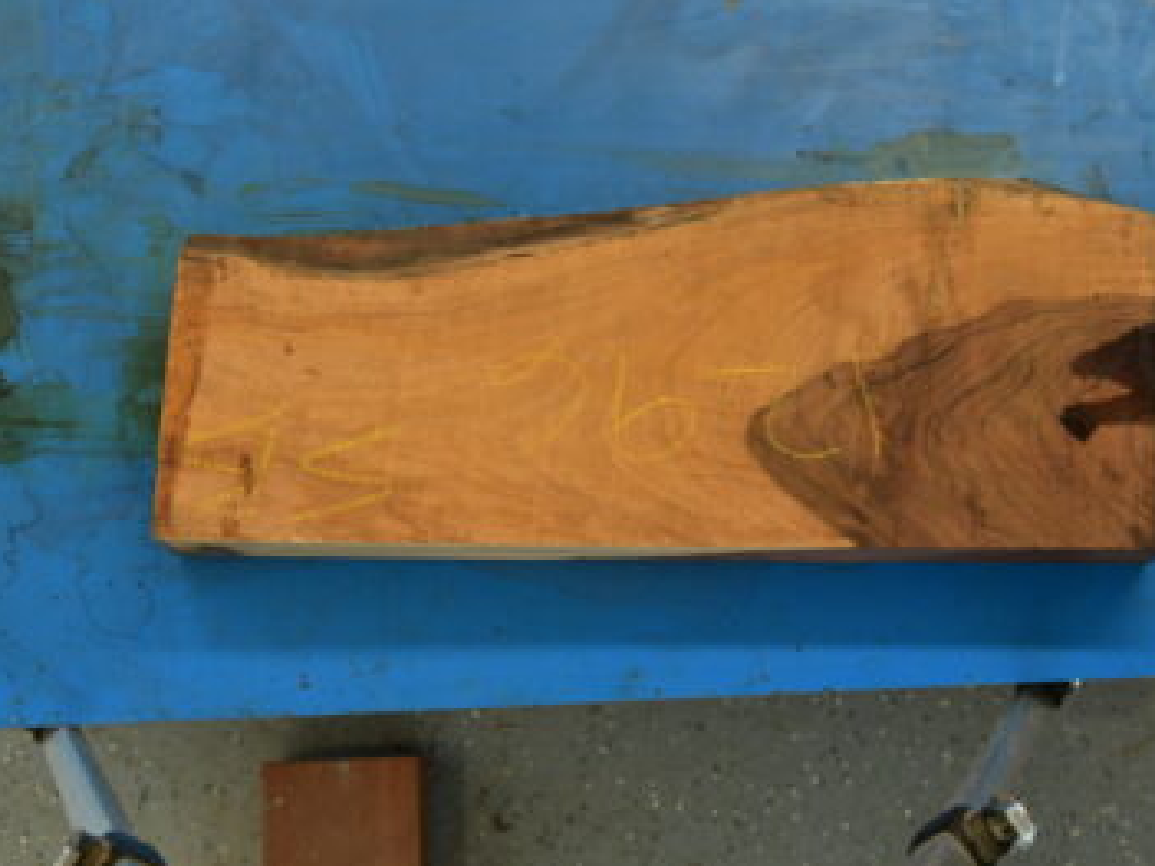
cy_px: 431
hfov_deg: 41.3
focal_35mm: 46
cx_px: 586
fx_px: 1534
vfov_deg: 31.5
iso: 2500
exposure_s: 1/160
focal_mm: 28
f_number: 4.5
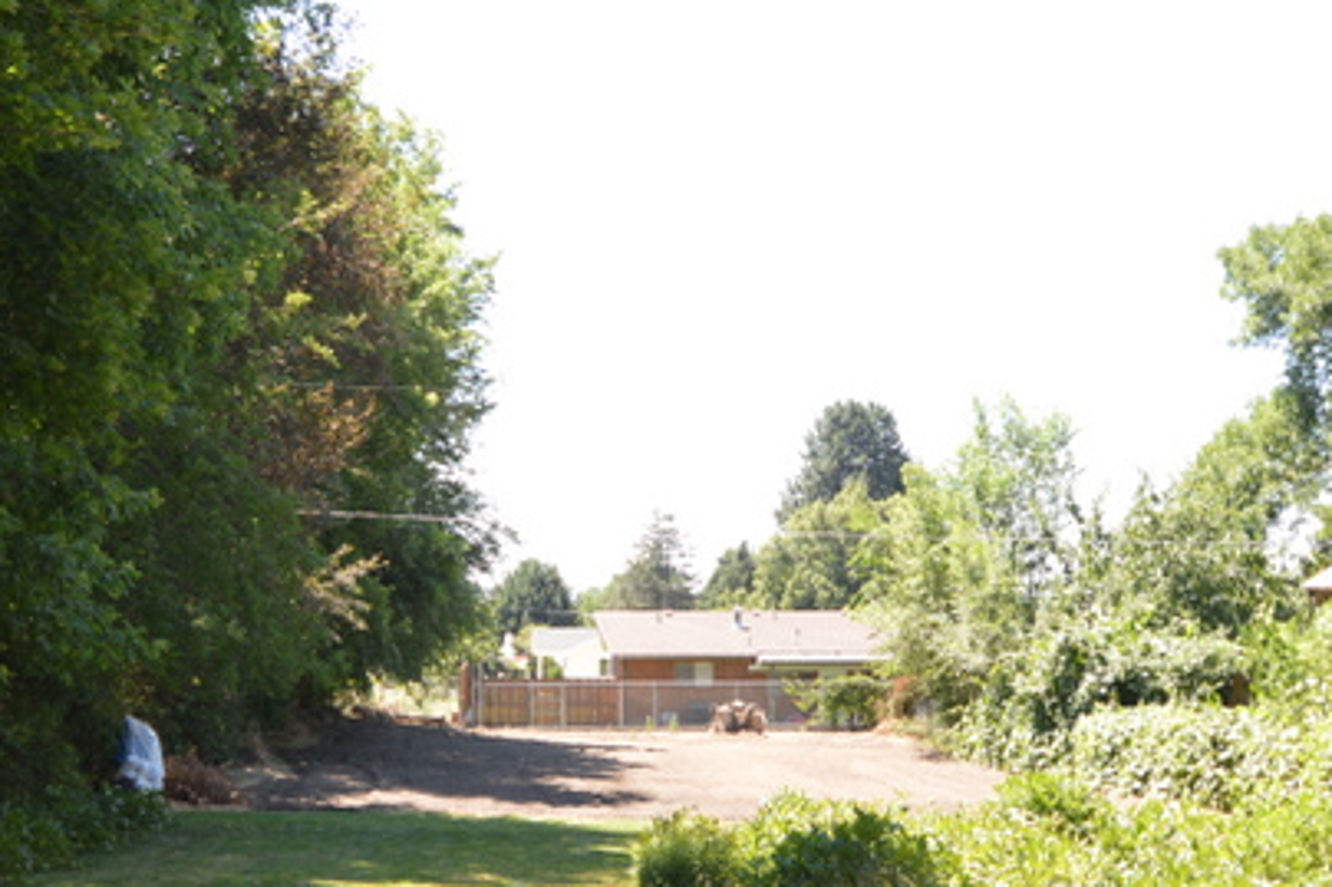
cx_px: 435
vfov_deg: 23.6
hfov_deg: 34.7
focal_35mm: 57
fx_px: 2108
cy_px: 607
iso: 220
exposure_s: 1/125
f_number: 5.6
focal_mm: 24
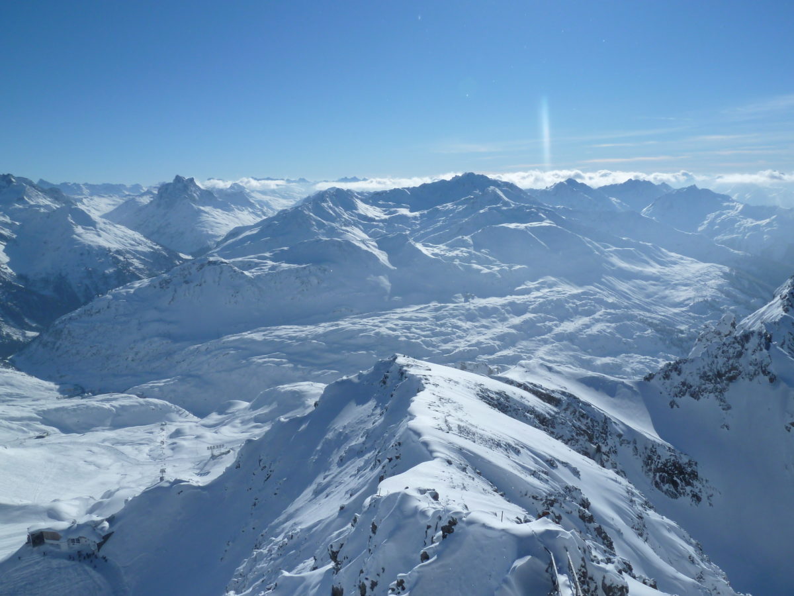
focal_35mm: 25
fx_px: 573
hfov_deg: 69.4
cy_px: 298
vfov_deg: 54.9
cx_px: 397
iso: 80
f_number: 6.3
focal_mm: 4.1
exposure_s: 1/800
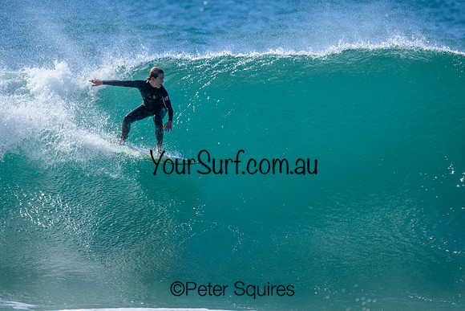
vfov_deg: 1.5
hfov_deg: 2.2
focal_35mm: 937
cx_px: 193
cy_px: 129
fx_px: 12103
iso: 320
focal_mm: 800
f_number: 6.3
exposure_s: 1/2000
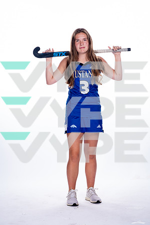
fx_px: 762
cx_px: 75
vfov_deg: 16.8
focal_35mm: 122
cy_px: 112
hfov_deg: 11.2
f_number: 5.6
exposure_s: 1/250
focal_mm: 122
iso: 800
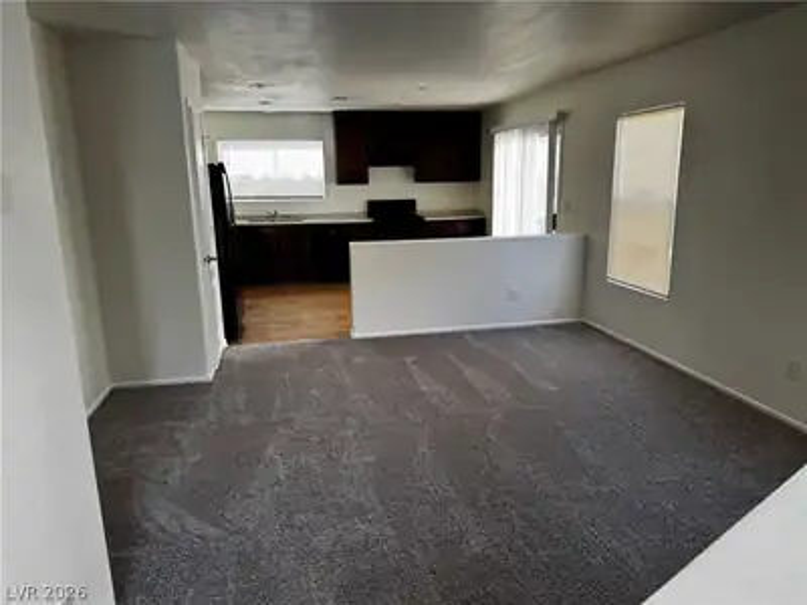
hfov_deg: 71.6
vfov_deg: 56.8
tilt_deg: -12.4
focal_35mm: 24
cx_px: 404
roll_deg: +0.1
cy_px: 302
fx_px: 560
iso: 125
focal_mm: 6.76
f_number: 1.78
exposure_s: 1/121
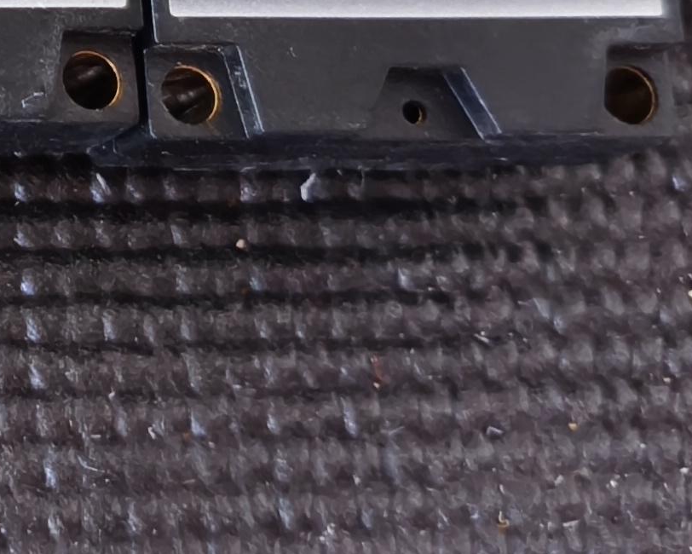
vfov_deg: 11.4
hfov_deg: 13.4
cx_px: -579
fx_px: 2622
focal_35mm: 128
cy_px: -343
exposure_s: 1/25
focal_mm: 4.94
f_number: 1.5
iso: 2000
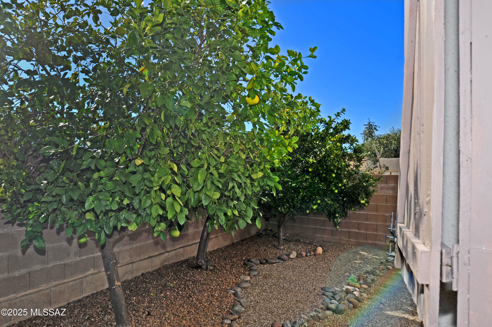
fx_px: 328
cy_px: 164
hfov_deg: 73.8
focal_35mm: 24
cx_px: 246
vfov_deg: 53.1
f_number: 13
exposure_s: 1/200
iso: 200
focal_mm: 24
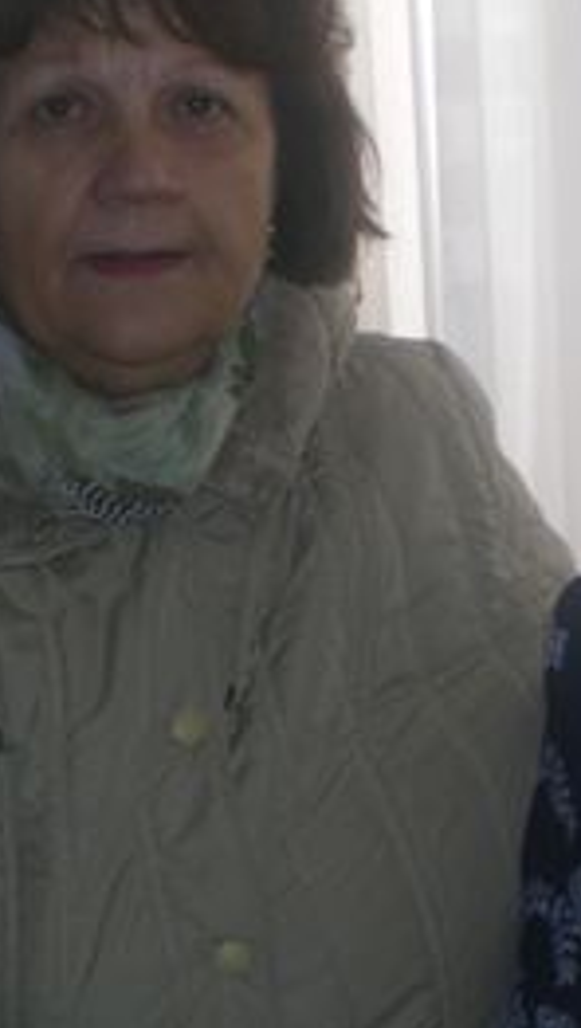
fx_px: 2757
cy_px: 420
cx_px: 601
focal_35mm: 101
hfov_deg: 11.9
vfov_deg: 21.1
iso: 64
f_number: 3.1
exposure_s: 1/125
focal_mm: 6.3
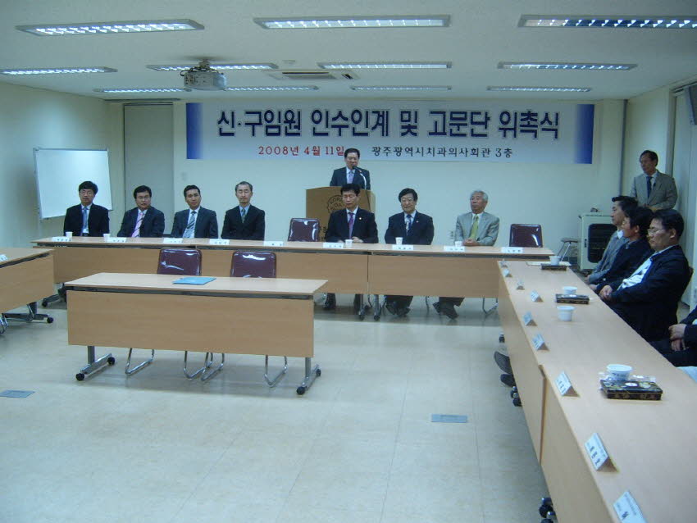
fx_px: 745
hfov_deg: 50.1
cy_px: 262
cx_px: 348
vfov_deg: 38.7
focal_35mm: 37
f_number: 2.9
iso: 141
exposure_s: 1/30
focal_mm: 6.2
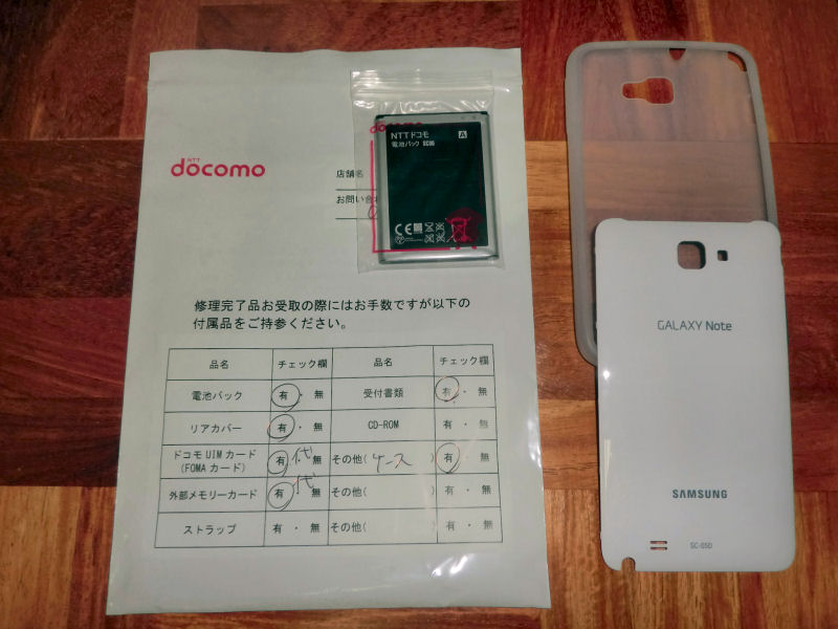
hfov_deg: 58.4
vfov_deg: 45.4
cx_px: 419
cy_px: 314
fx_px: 750
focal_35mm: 31
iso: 80
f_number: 2.9
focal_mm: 5.64
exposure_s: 1/60
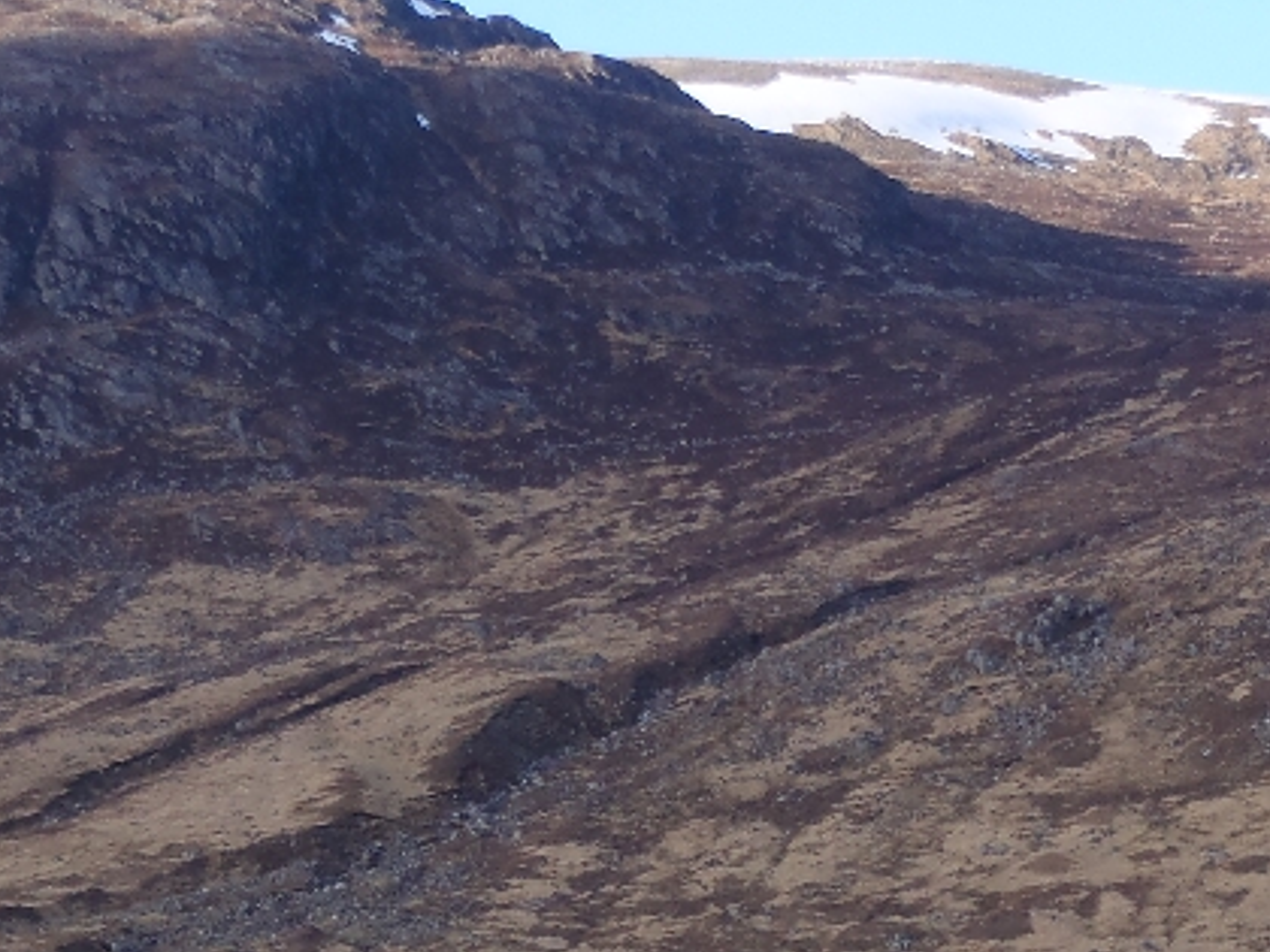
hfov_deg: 15.8
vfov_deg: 11.7
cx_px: 544
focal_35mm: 125
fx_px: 4586
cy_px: 940
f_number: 5.6
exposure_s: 1/100
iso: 80
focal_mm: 8.89
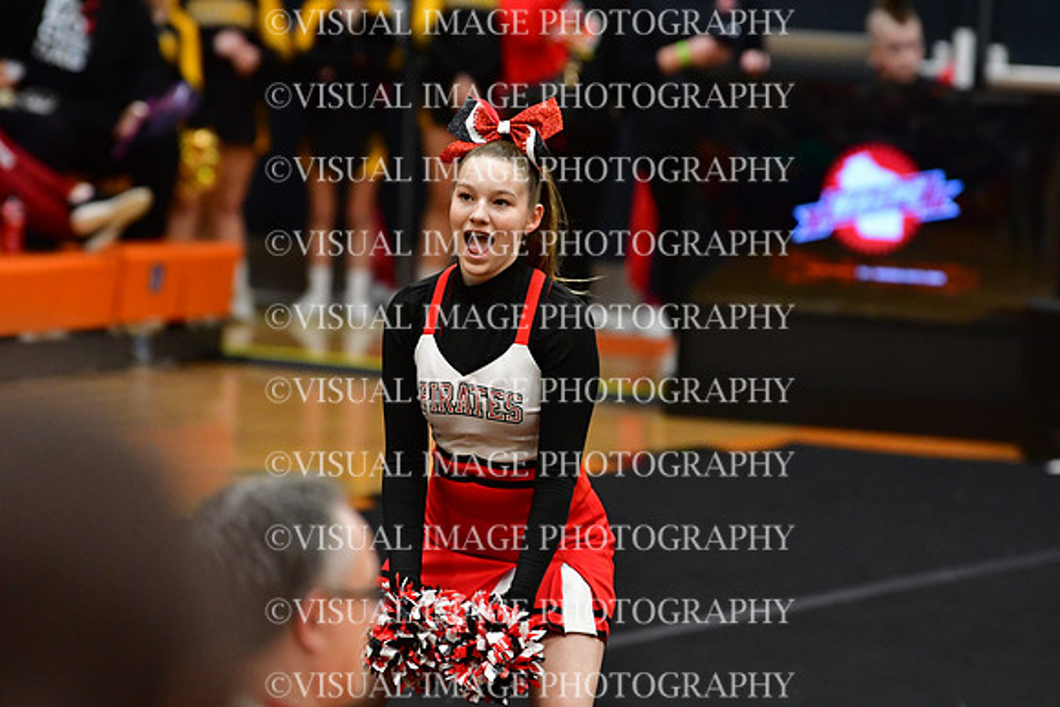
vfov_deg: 4.6
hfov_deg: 6.9
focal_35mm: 300
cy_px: 354
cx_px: 530
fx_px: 8835
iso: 4000
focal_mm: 200
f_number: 3.5
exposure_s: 1/500
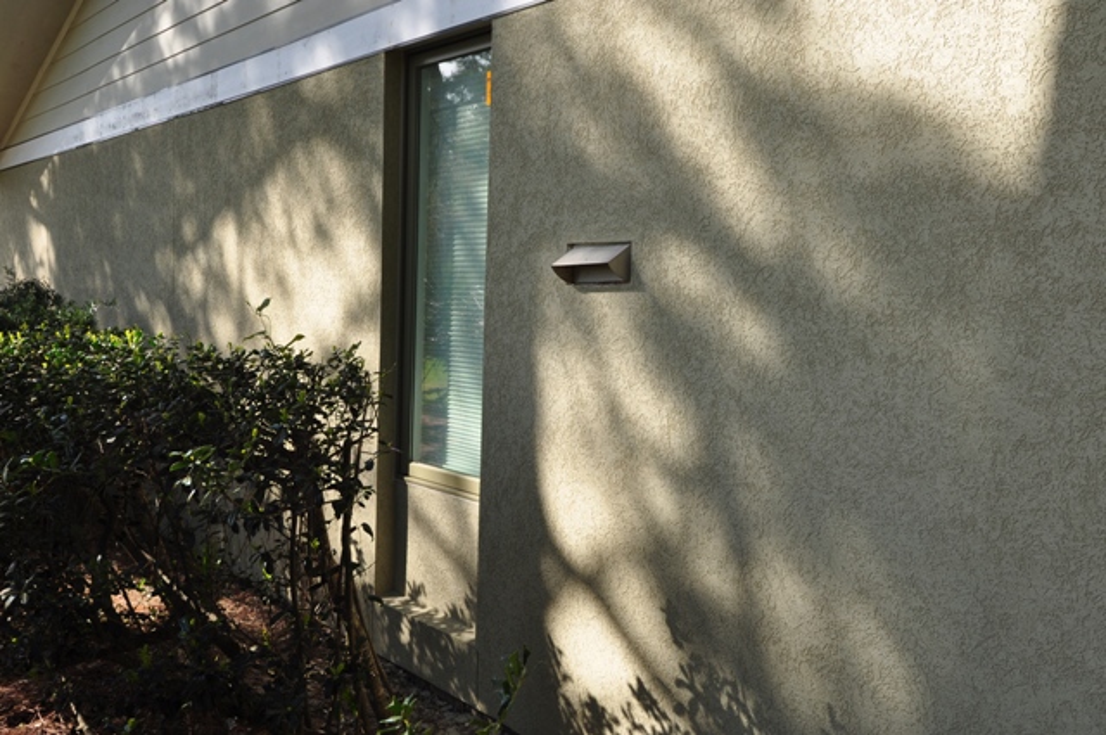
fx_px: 1105
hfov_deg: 53.2
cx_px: 553
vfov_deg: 36.8
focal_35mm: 36
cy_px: 368
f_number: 8
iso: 200
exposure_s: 1/200
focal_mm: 24
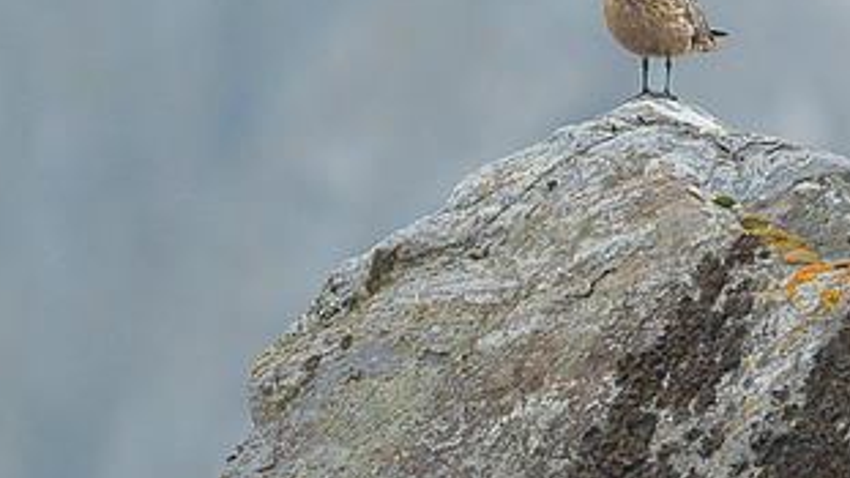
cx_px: 534
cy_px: 42
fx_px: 25561
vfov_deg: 1.1
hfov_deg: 1.9
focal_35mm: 1134
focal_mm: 500
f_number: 4
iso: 2500
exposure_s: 1/1600
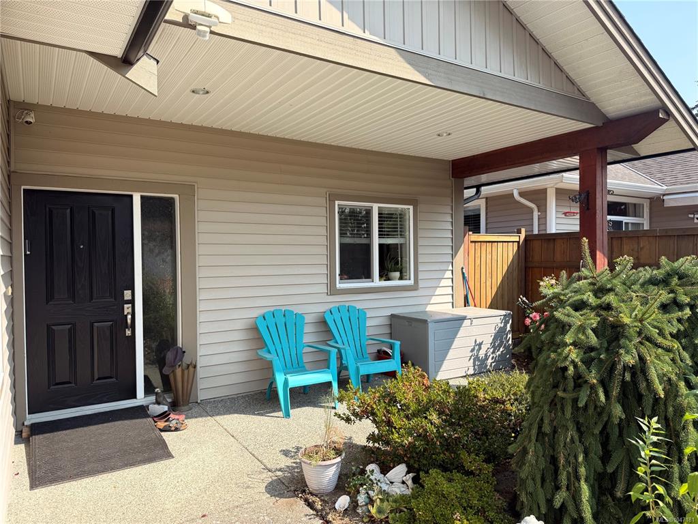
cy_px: 262
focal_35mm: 24
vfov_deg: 56.8
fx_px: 484
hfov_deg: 71.6
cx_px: 349
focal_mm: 6.76
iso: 80
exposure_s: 1/1727
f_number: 1.78
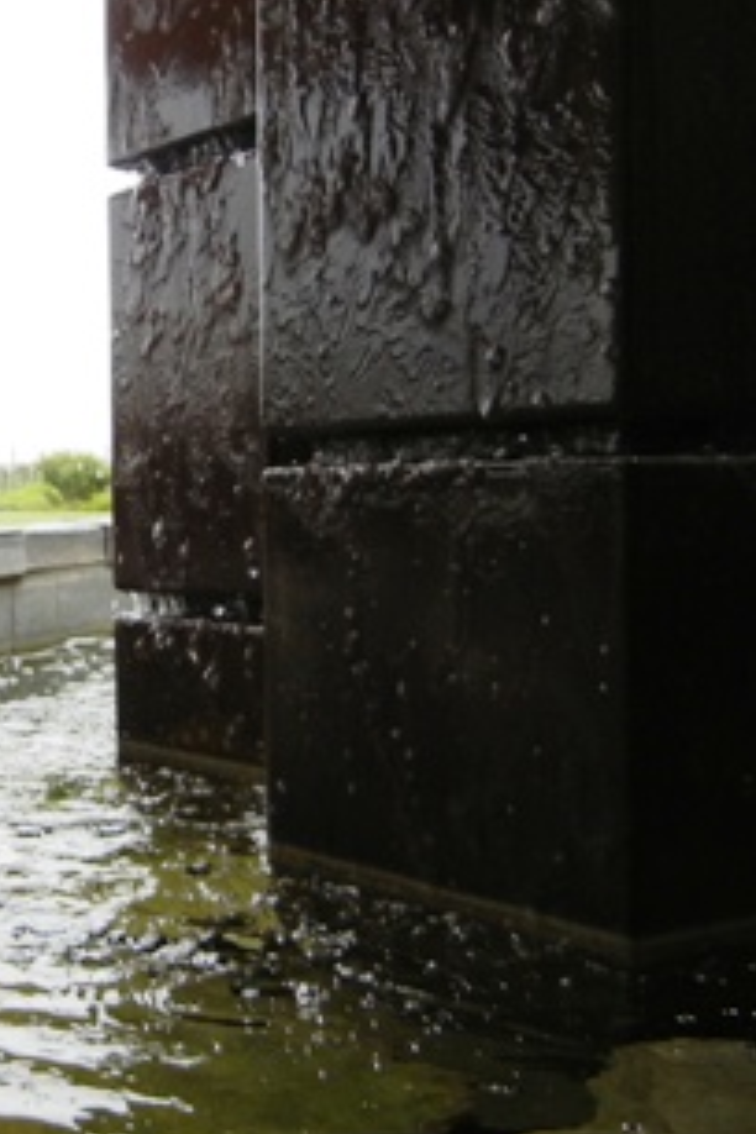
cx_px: -82
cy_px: 541
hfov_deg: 23.8
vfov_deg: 37.5
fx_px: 1669
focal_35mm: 53
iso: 160
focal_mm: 5.4
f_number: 3.5
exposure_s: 1/376
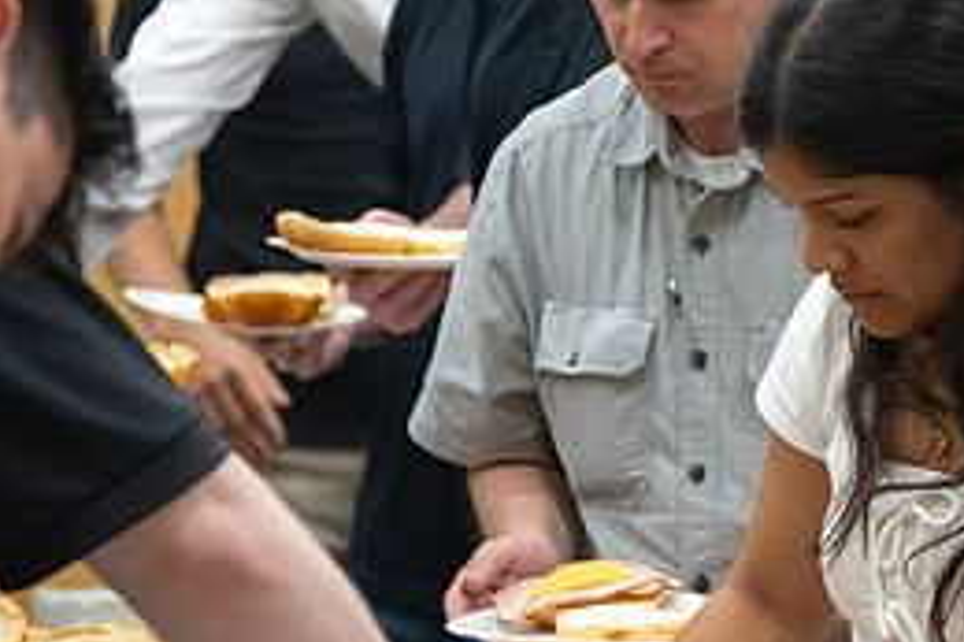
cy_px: 358
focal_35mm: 268
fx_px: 7172
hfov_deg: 7.7
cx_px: 771
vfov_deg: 5.1
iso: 2500
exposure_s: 1/250
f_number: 4
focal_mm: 120
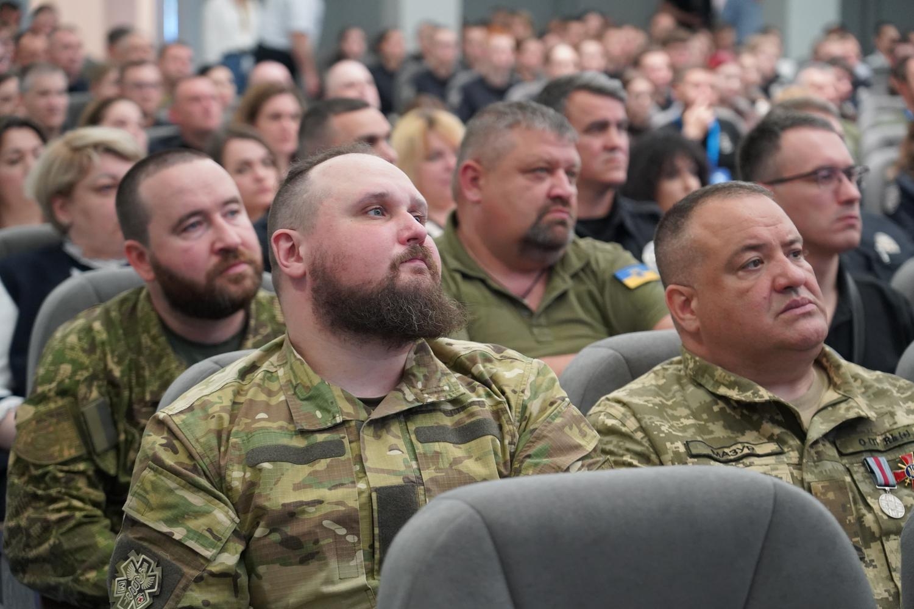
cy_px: 304
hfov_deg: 25.1
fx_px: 2056
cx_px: 457
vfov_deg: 16.9
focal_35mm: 81
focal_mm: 81
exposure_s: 1/160
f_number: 4
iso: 5000
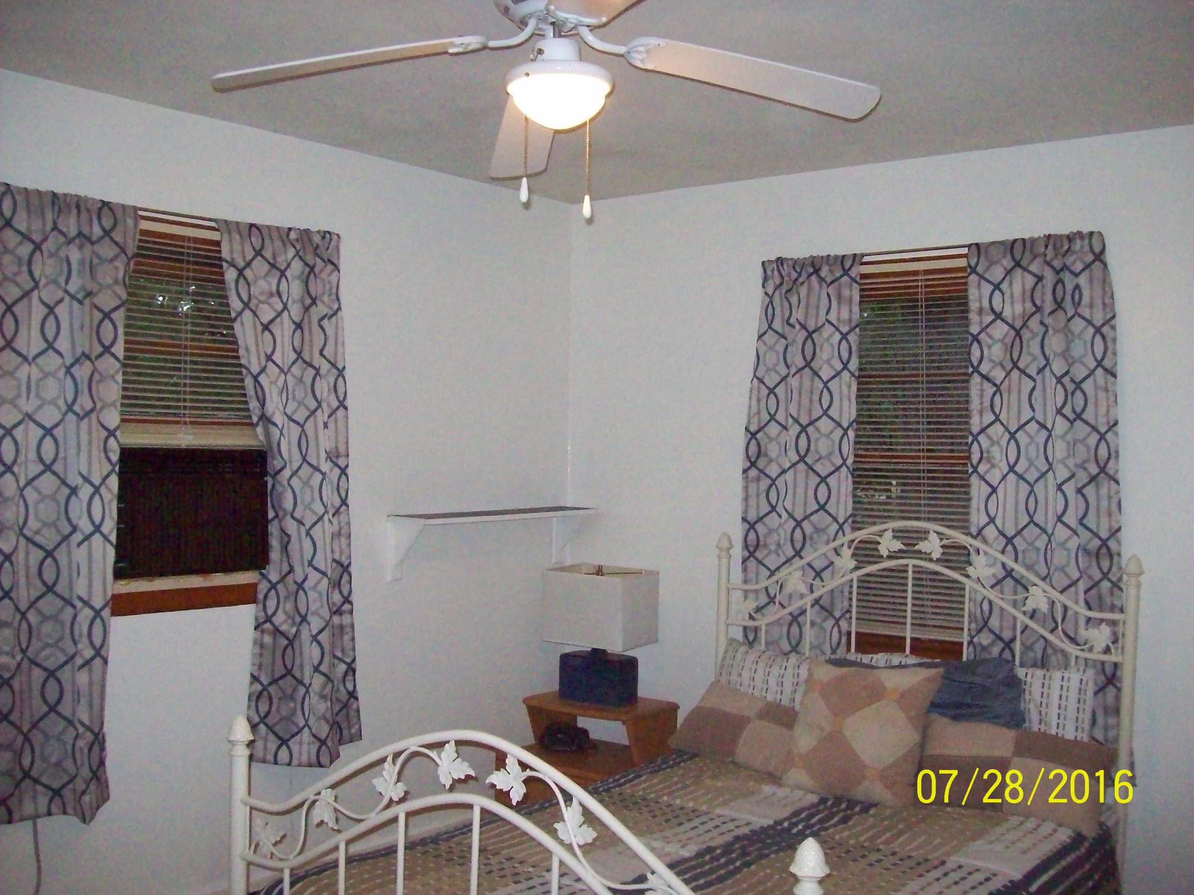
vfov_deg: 39.7
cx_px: 597
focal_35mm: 36
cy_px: 448
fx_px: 1242
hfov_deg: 51.4
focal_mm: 6
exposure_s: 1/128
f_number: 2.7
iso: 800
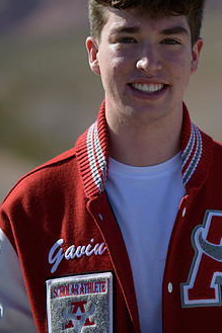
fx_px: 1648
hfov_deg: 7.7
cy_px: 150
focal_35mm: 178
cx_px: 147
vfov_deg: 11.6
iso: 200
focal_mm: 130
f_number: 2.8
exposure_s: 1/5000
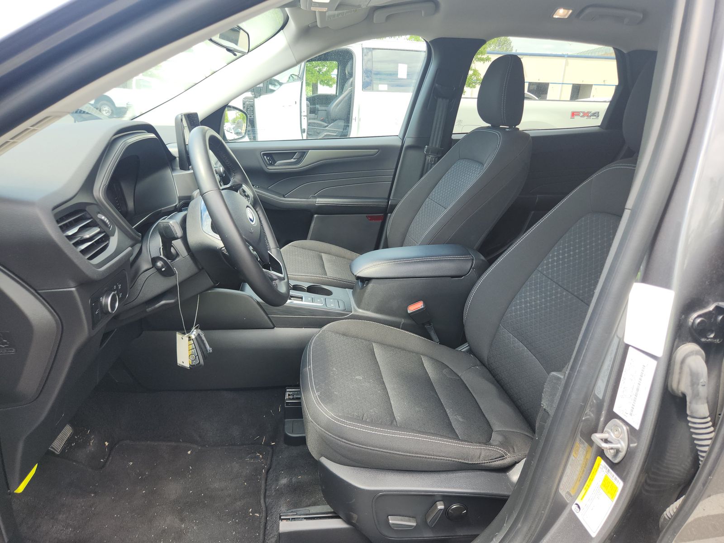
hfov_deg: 73.9
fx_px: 481
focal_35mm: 23
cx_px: 362
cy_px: 272
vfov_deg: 58.9
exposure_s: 1/128
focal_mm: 5.4
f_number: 1.8
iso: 50
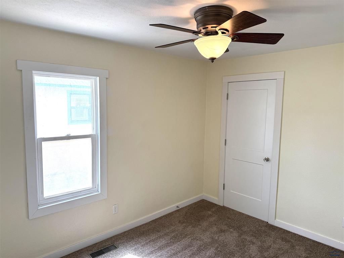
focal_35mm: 24
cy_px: 129
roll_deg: -0.9
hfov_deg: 71.6
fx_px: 239
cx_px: 172
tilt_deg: -6.2
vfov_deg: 56.8
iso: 125
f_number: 1.78
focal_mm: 6.76
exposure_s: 1/233
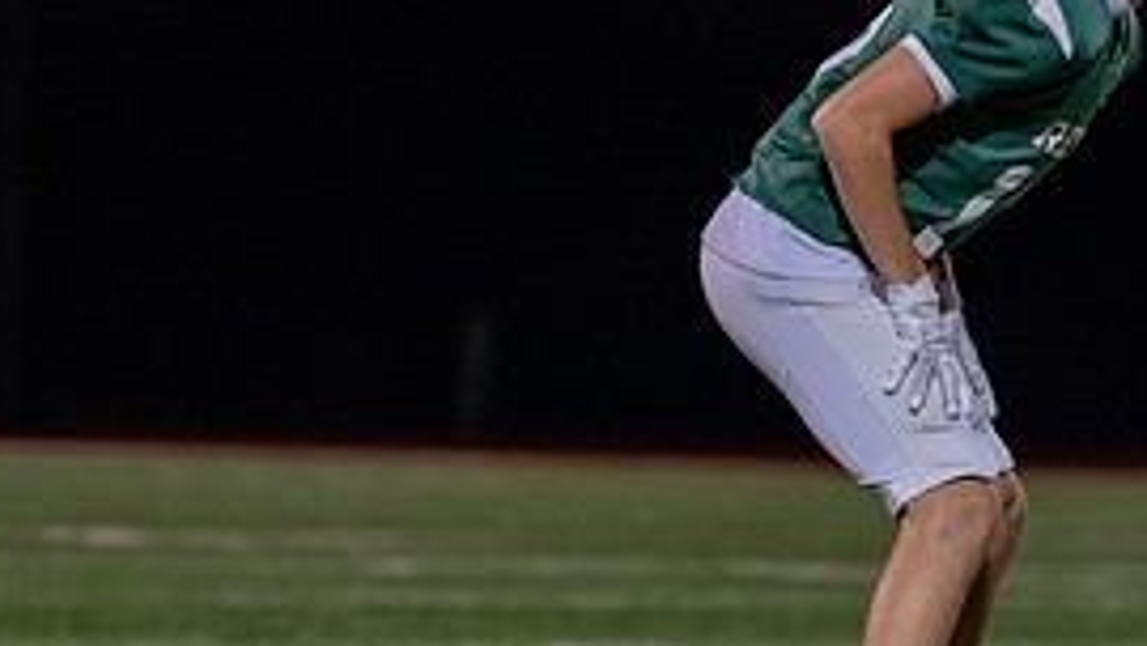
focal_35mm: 409
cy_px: 234
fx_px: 12442
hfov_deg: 5.3
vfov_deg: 3.0
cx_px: 952
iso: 4000
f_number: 2.8
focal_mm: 135
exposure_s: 1/1000
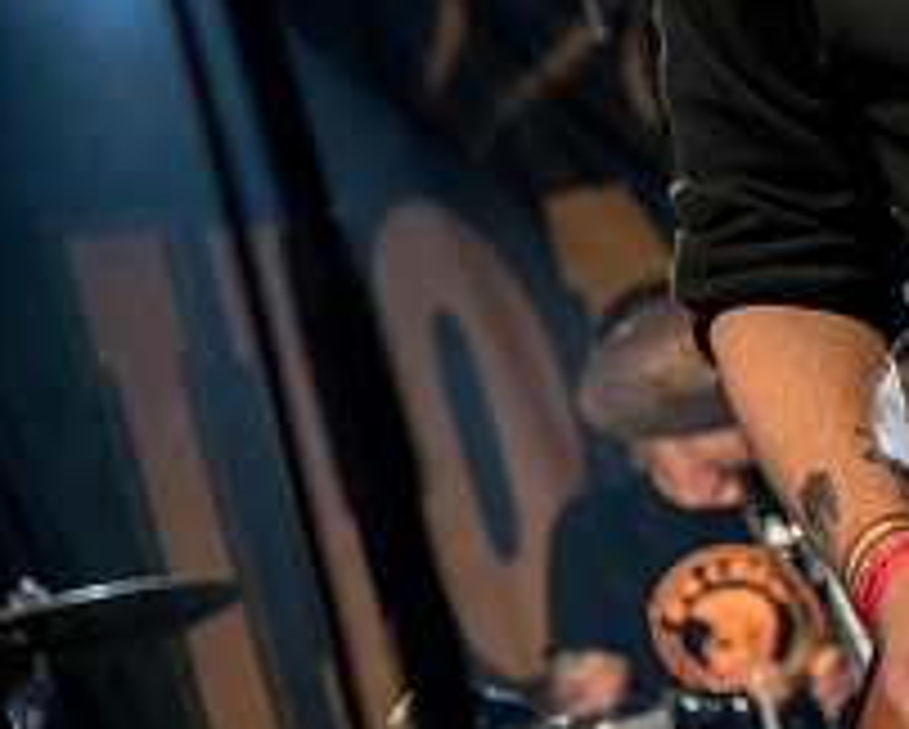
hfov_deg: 11.3
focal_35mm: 167
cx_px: 1143
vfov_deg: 9.2
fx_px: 4497
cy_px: -43
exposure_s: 1/125
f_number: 2.8
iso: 1250
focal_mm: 50
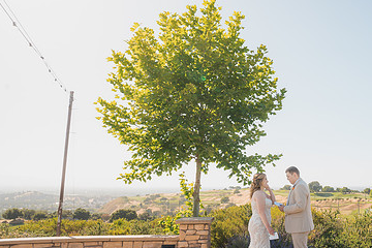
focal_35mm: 29
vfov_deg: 44.9
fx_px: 300
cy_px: 141
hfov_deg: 60.2
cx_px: 279
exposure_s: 1/100
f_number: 6.3
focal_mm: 18
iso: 125
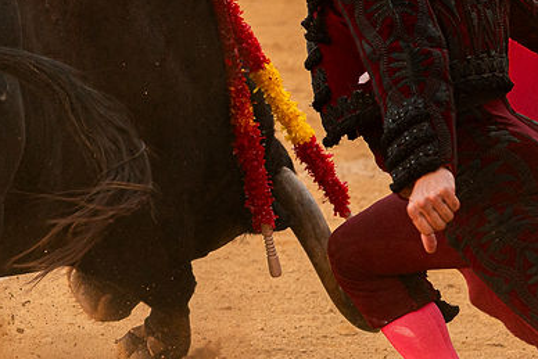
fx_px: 5920
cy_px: 134
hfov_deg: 5.2
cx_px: 251
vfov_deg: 3.5
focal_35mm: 396
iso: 2000
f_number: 5.6
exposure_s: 1/1000
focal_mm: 150
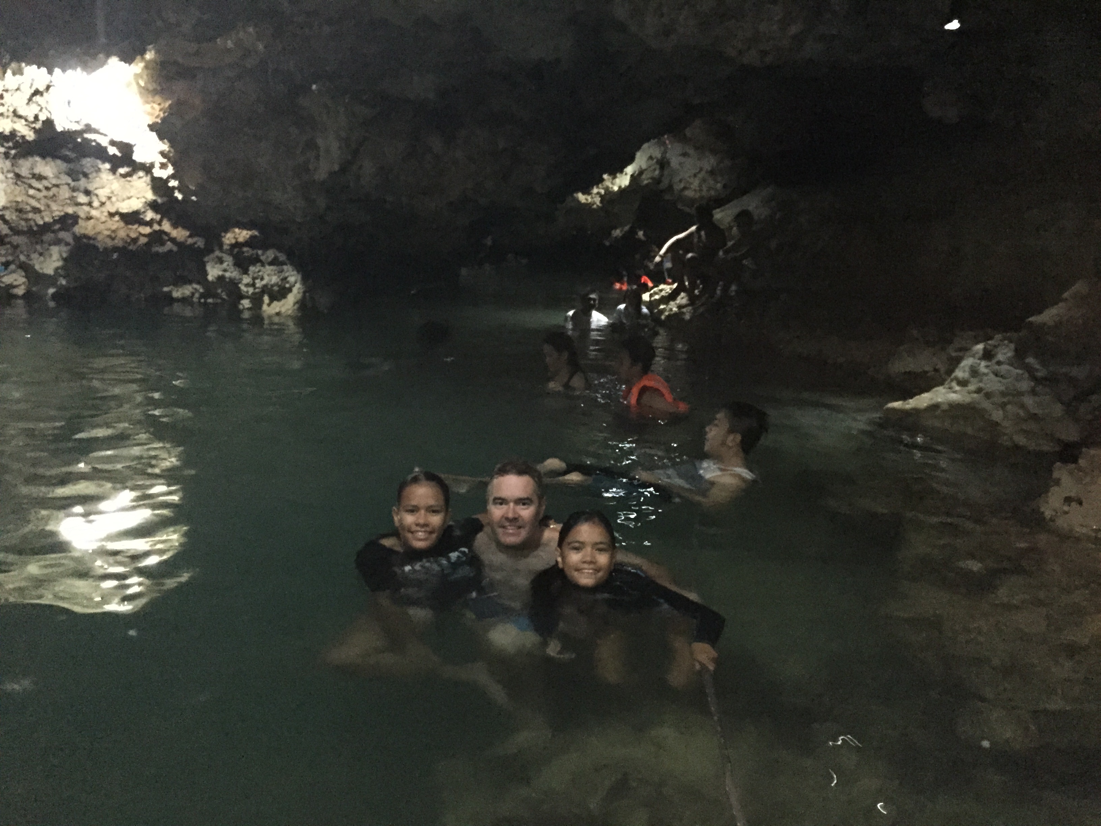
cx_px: 550
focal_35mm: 29
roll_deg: -4.4
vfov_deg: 48.2
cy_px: 413
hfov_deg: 61.7
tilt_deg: -8.9
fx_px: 922
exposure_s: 1/15
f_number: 2.2
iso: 2000
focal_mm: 4.15
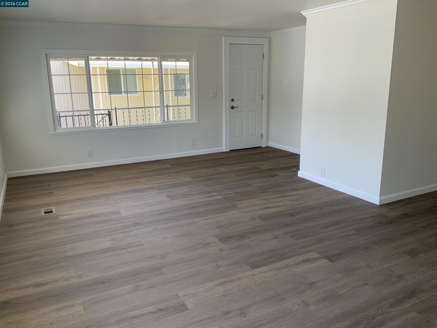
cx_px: 218
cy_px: 164
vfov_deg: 48.2
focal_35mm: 29
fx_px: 366
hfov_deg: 61.7
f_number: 1.8
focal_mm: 3
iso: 32
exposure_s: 1/120
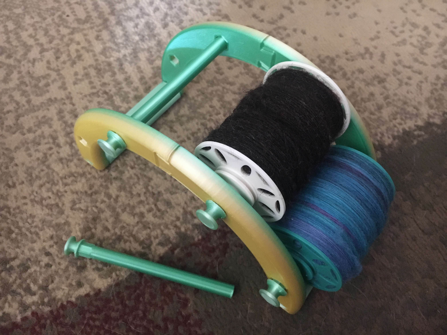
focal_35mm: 29
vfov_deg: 48.2
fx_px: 374
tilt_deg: -60.2
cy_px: 168
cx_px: 224
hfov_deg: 61.7
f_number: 2.2
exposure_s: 1/15
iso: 400
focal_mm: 4.15
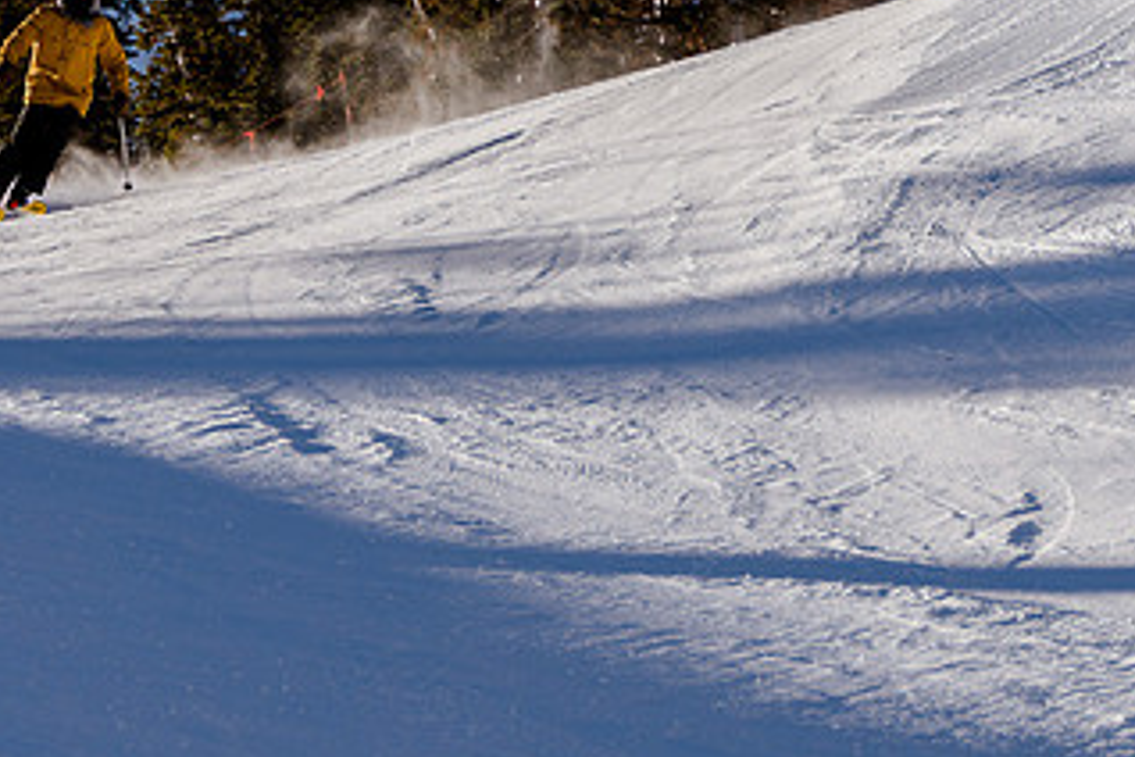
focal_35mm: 269
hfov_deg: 7.6
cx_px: 847
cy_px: 47
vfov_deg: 5.1
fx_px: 8480
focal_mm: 75
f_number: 6.3
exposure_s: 1/1000
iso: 160
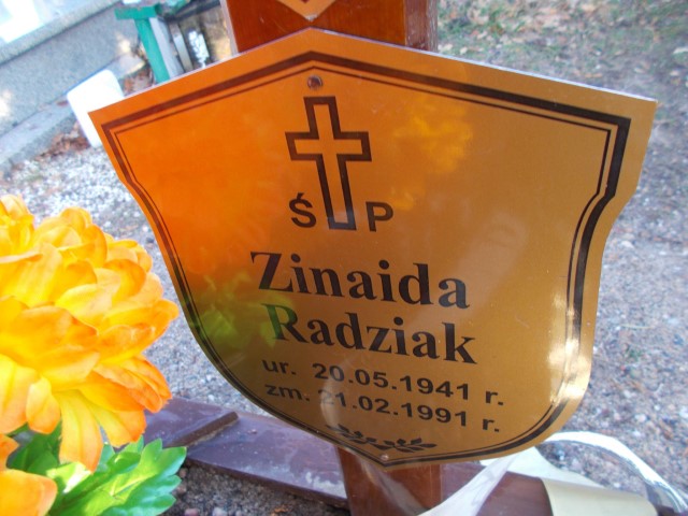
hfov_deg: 67.3
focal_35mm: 26
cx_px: 344
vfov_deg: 53.1
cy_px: 258
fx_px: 517
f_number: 3.2
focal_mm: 4.6
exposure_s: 1/25
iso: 80
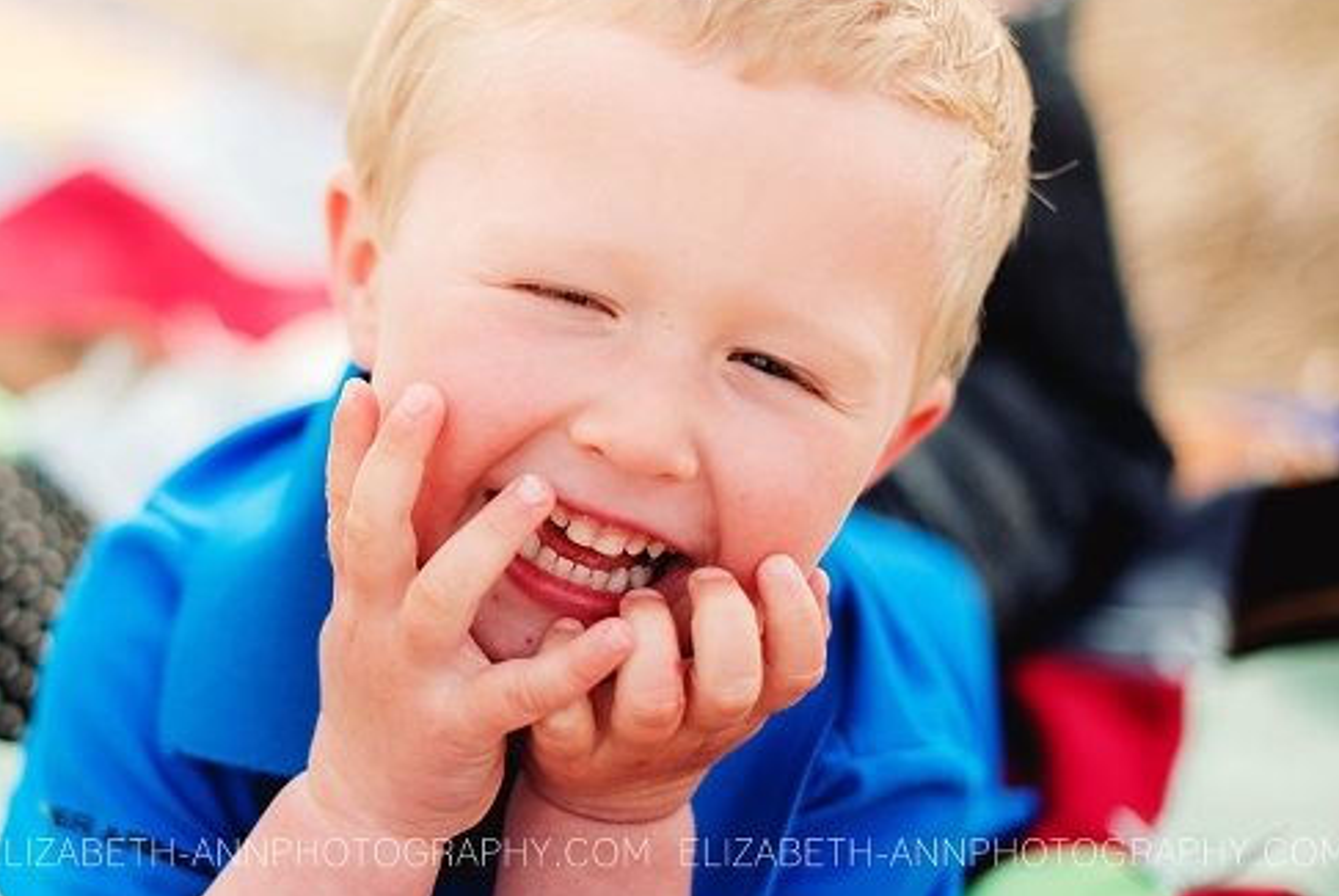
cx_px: 347
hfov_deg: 25.4
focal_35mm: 79
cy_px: 401
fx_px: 2941
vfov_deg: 17.3
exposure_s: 1/2500
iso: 320
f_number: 2
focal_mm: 50
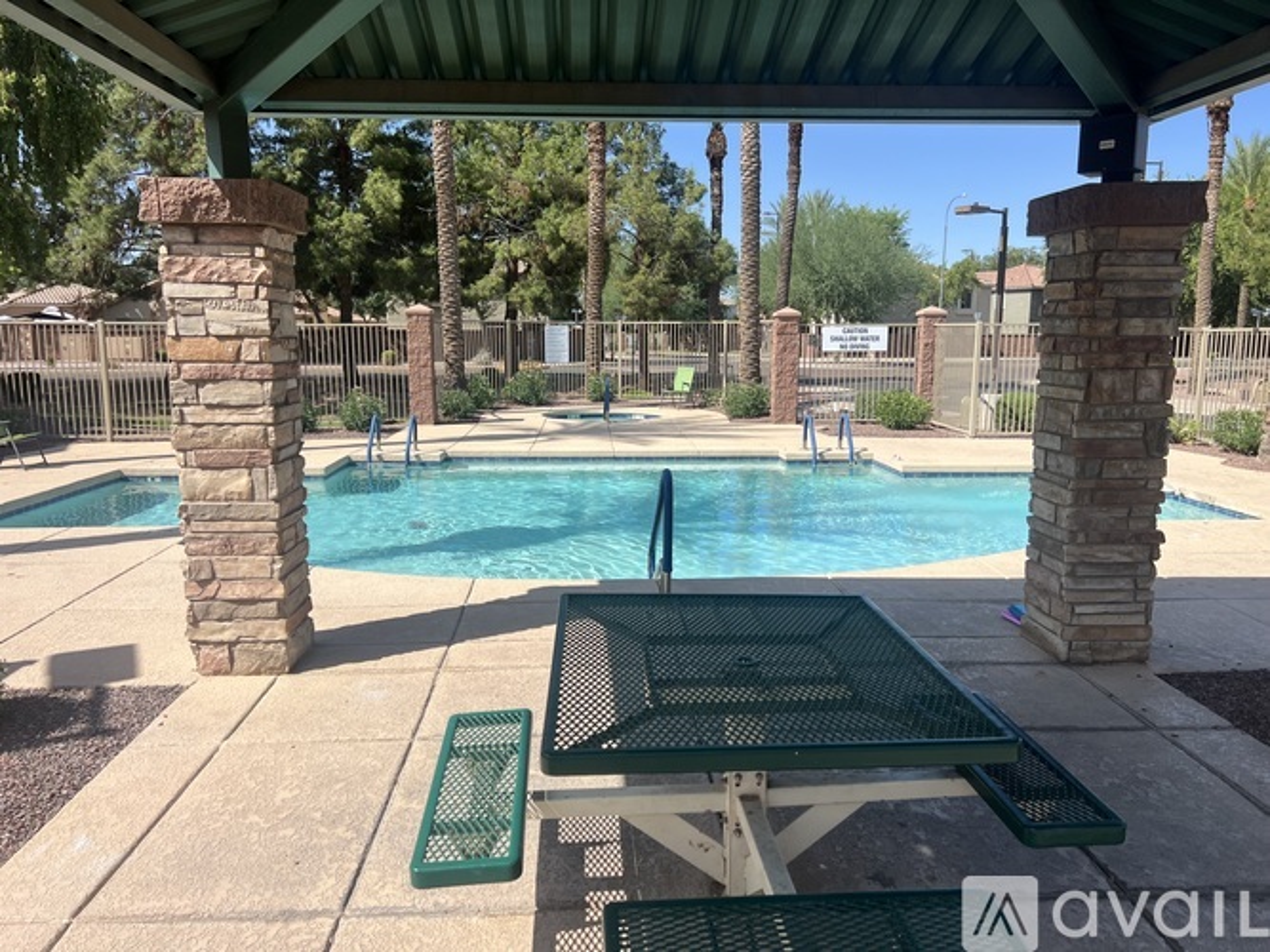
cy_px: 476
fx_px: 954
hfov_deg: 67.3
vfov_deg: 53.0
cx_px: 635
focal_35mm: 26
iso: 50
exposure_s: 1/4274
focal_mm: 5.7
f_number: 1.5
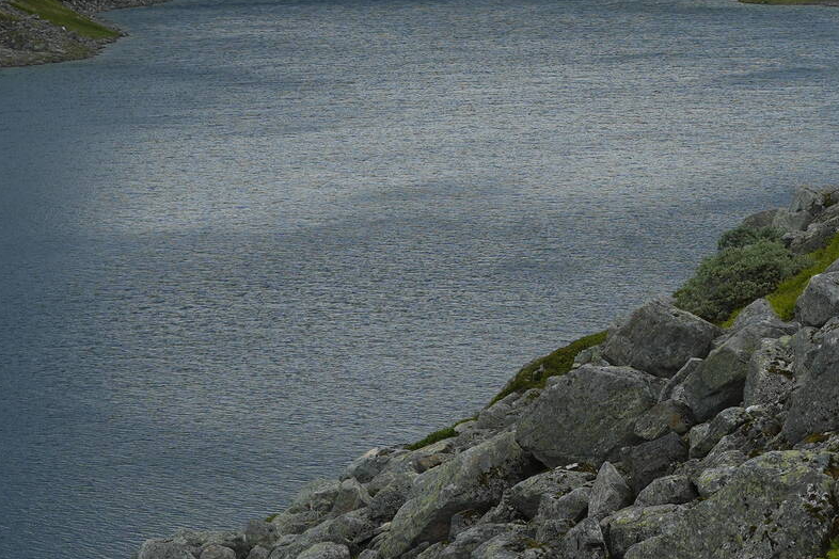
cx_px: 1121
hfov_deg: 16.8
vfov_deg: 11.9
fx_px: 2657
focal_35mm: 114
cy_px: -31
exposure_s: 1/60
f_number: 7.1
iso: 100
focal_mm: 35
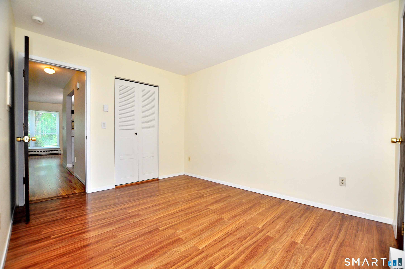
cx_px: 202
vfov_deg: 77.2
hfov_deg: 100.5
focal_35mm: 15
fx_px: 169
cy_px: 134
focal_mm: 10
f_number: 4.5
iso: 400
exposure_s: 1/100
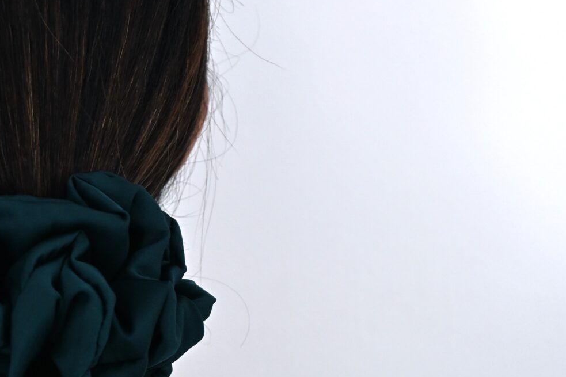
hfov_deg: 18.0
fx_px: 1781
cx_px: 235
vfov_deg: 12.1
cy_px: 236
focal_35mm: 113
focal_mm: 29
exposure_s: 1/8
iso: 200
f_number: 4.8
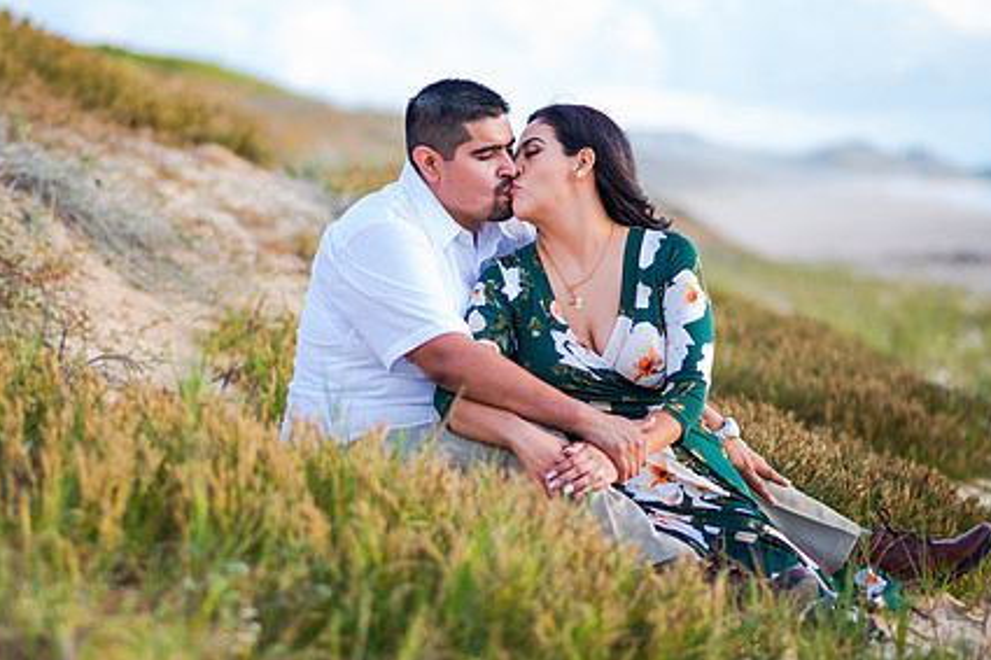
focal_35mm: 116
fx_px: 3192
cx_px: 373
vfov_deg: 11.8
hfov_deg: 17.6
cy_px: 332
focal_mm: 85
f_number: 1.8
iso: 64
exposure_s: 1/400
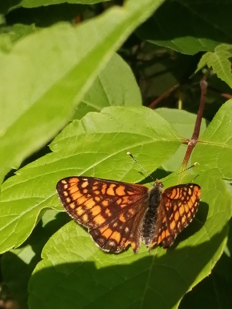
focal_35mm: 104
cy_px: 154
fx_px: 929
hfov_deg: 14.2
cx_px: 116
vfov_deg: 18.9
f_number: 1.8
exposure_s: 1/961
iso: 50
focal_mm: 3.46
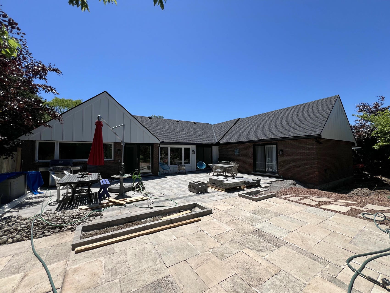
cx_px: 195
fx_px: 146
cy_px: 146
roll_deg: +0.6
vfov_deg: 89.9
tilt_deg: +1.4
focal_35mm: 13
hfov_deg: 106.2
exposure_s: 1/1698
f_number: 1.8
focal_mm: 1.57
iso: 32
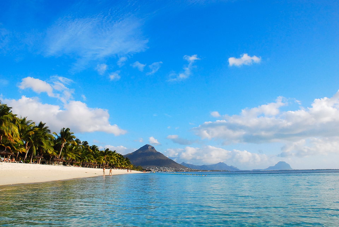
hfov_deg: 67.3
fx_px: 255
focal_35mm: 27
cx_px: 170
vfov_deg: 48.1
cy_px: 114
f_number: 13
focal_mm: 18
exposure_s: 1/640
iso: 800
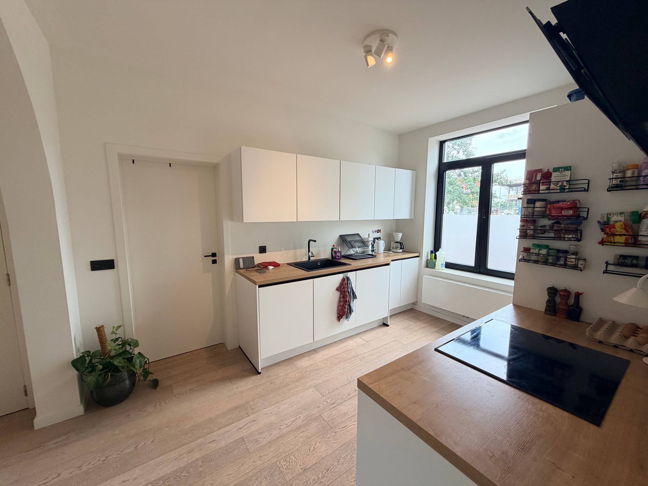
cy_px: 243
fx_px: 262
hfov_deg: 102.1
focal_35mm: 14
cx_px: 324
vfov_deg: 85.7
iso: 125
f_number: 2.2
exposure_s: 1/121
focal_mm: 2.22
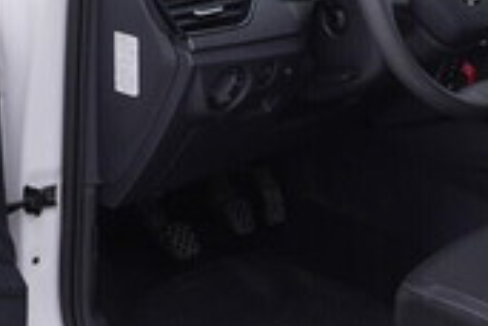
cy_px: 87
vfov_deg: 11.8
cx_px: 305
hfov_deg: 17.6
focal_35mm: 116
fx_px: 1572
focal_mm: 24
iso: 125
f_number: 3.5
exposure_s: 1/60
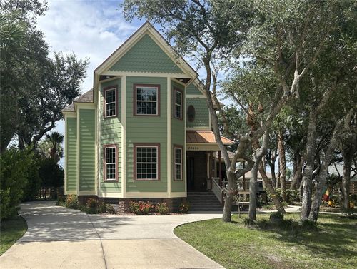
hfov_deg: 67.2
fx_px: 269
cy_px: 134
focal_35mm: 26
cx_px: 178
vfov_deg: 53.2
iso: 50
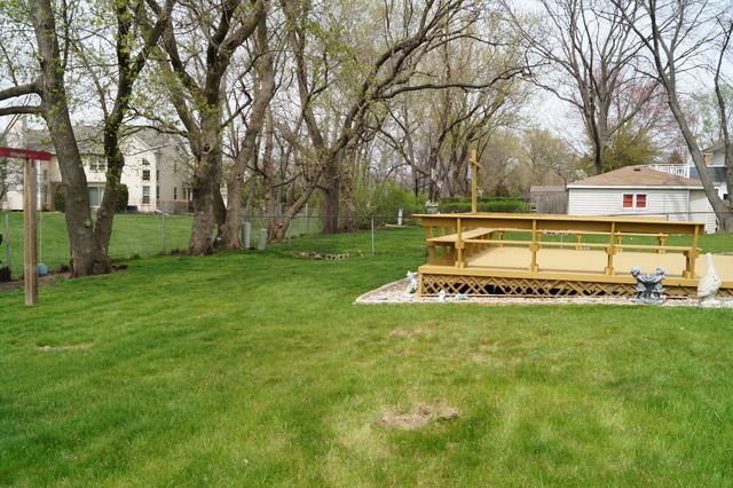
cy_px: 244
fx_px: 610
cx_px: 366
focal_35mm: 30
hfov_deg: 62.0
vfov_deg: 43.6
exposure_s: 1/80
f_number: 11
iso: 100
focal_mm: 20
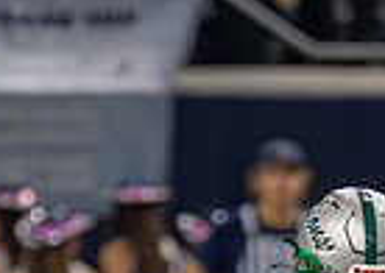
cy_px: 481
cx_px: 180
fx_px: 17079
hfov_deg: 1.3
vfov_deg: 0.9
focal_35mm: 1565
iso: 4000
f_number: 2.8
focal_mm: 200
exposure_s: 1/1600
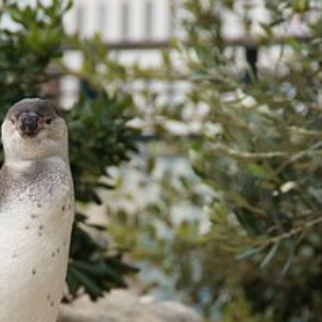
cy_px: 257
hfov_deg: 2.7
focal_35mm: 661
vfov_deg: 2.7
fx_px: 6956
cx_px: 159
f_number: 9
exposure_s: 1/200
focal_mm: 200
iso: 200
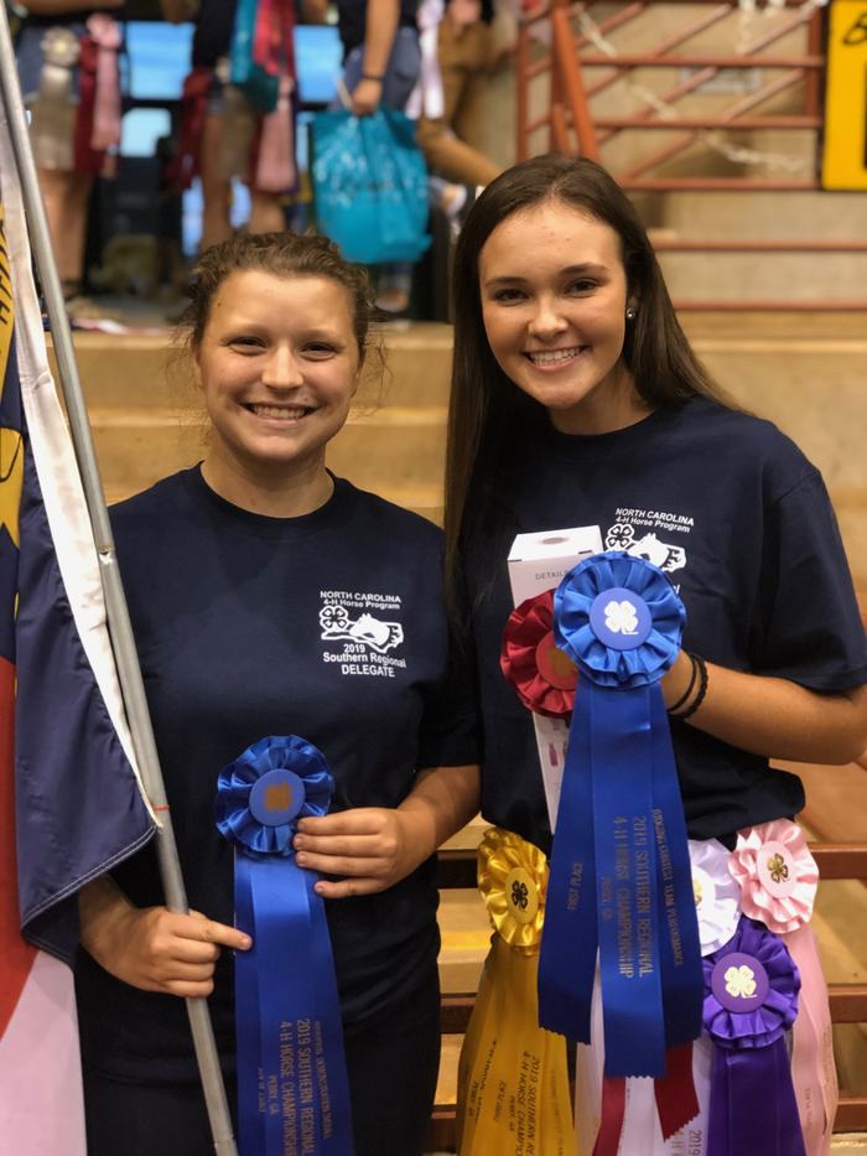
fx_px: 1903
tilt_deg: -8.4
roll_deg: -0.5
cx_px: 434
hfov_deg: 25.7
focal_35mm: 57
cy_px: 578
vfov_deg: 33.8
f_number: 2.8
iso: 250
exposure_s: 1/30
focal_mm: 6.6
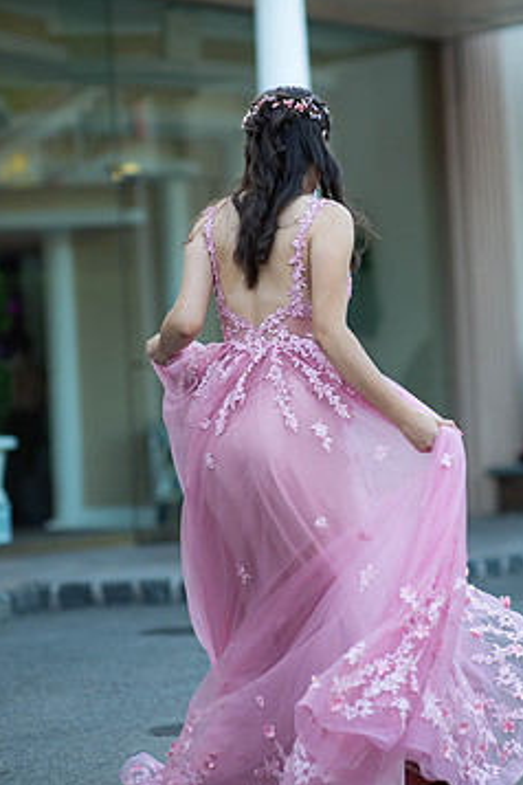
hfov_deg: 12.8
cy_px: 367
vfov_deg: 19.1
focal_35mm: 107
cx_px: 307
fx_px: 2332
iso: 250
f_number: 2
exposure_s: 1/640
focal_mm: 85
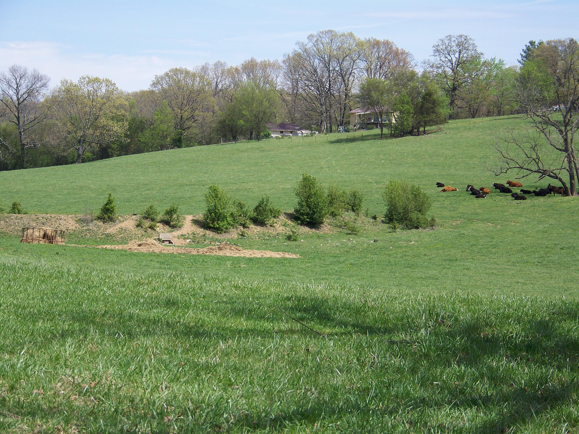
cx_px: 290
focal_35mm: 116
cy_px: 217
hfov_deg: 17.0
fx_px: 1940
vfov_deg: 12.8
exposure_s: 1/640
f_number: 3.2
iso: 64
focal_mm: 19.3
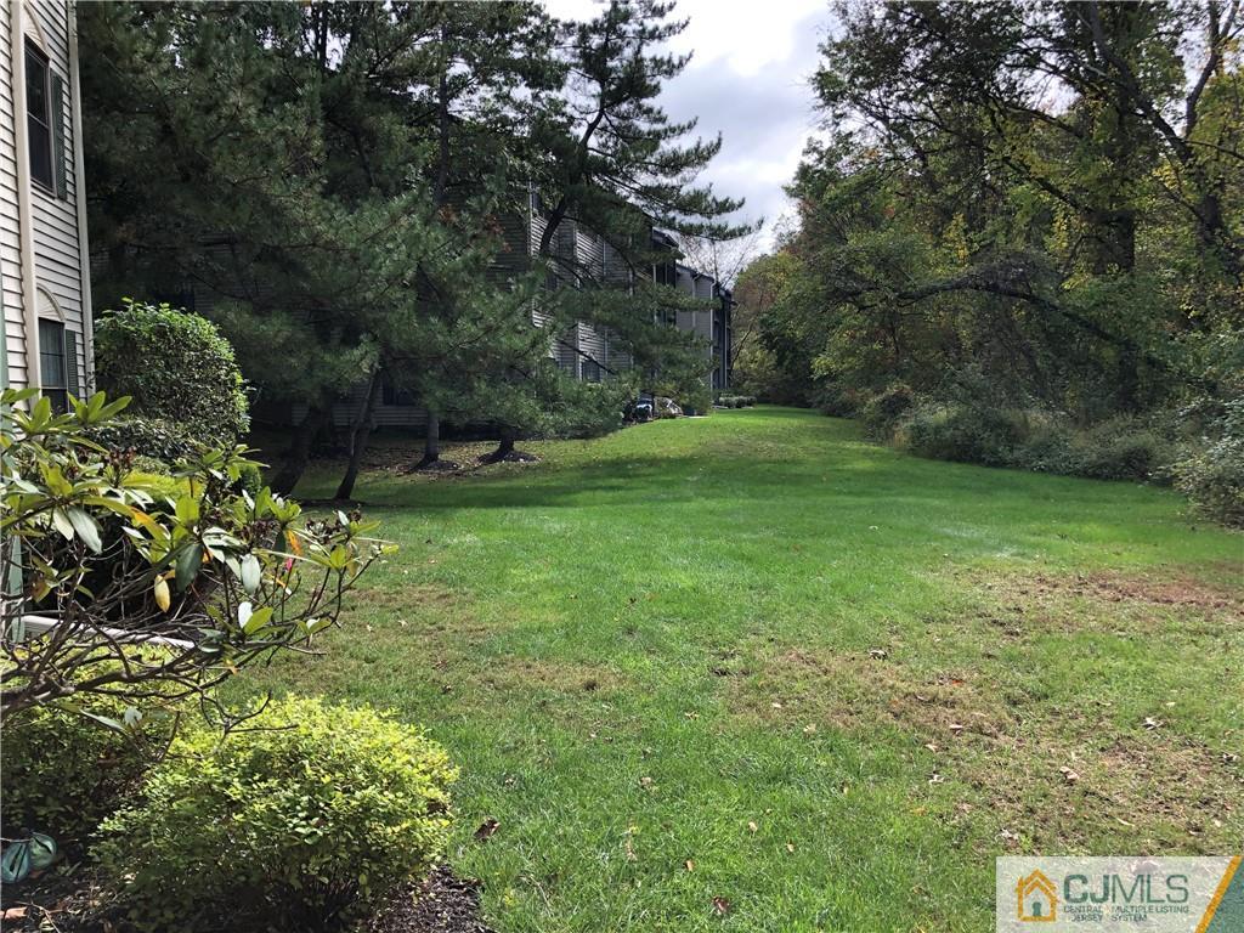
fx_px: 1006
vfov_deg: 49.7
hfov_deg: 63.4
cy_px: 466
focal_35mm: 28
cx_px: 622
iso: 20
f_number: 1.8
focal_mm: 3.99
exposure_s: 1/545
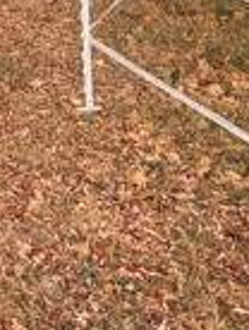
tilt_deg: +2.0
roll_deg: +2.2
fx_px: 774
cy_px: -222
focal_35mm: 81
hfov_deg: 15.7
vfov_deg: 19.5
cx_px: -192
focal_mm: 2.22
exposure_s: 1/554
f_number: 2.2
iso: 40
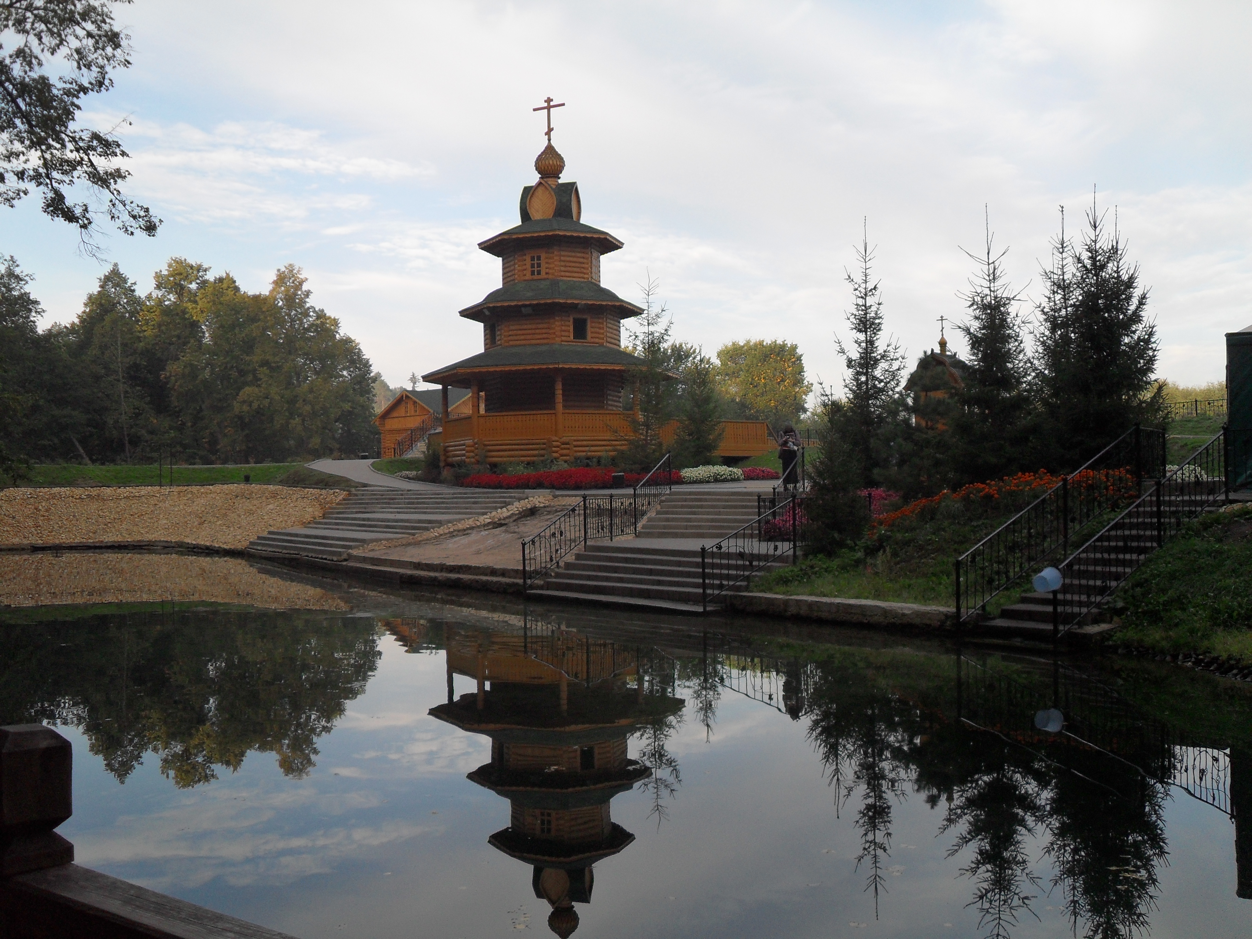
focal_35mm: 35
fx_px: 1266
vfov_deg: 40.7
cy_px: 470
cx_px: 626
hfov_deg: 52.6
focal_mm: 6.2
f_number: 2.8
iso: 100
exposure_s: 1/350
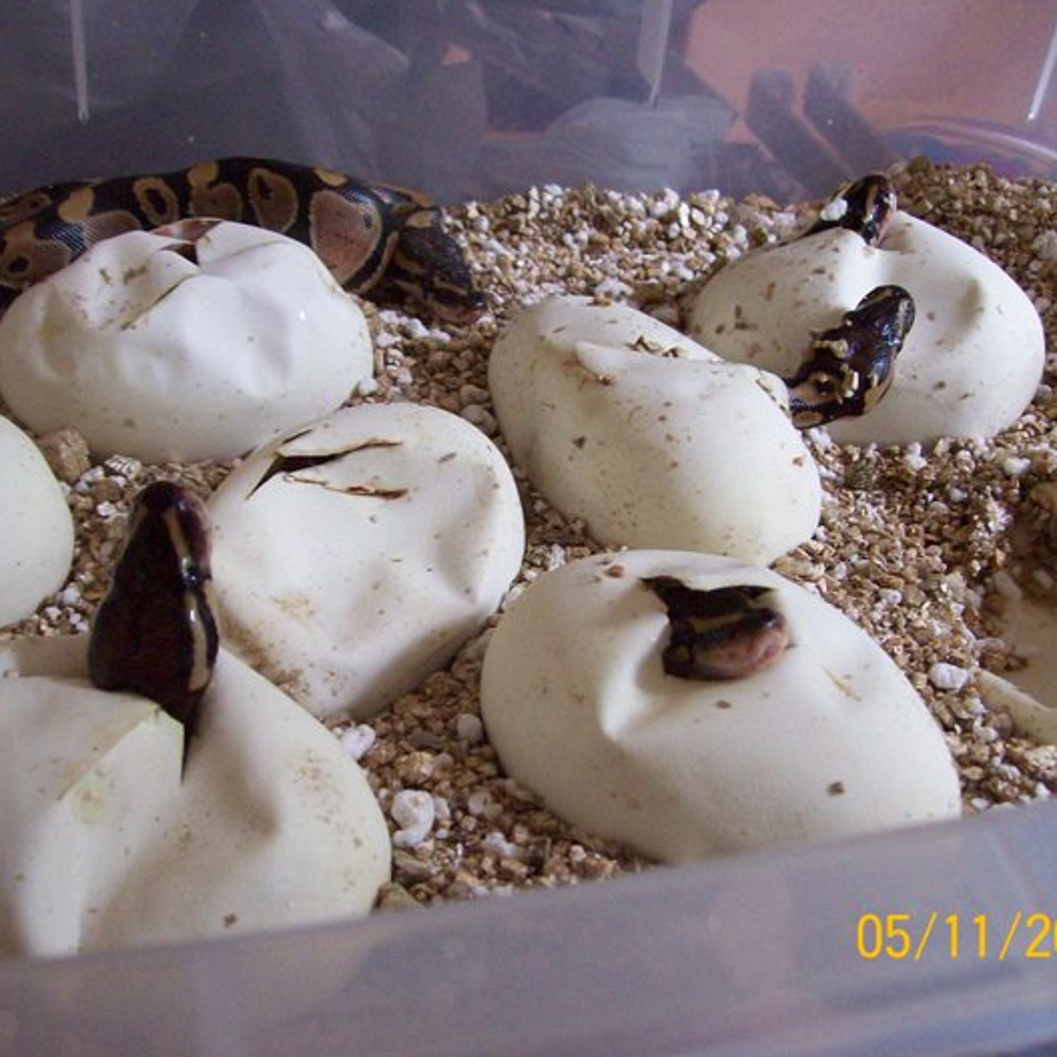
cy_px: 532
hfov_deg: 39.2
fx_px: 1485
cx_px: 493
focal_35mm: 43
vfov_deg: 39.2
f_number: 2.7
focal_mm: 6
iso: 160
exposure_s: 1/13.8
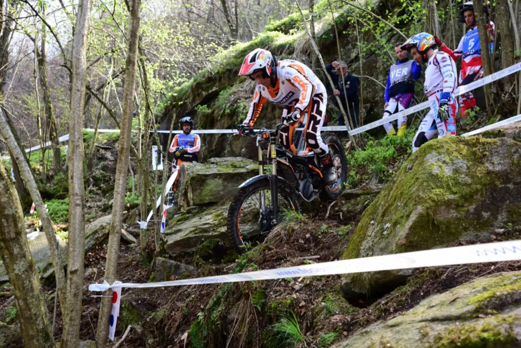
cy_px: 174
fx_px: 507
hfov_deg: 54.4
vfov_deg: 37.9
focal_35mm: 35
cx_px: 260
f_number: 4.5
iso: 640
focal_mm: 35
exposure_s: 1/640
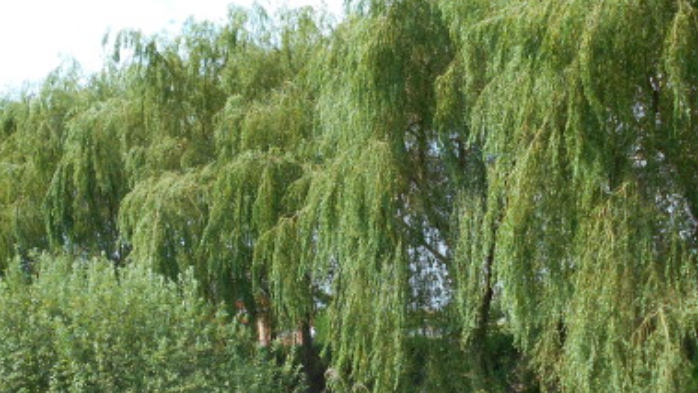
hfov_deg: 42.1
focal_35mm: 49
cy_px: 304
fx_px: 907
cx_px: 313
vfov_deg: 24.1
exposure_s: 1/400
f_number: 3.4
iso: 80
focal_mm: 5.1
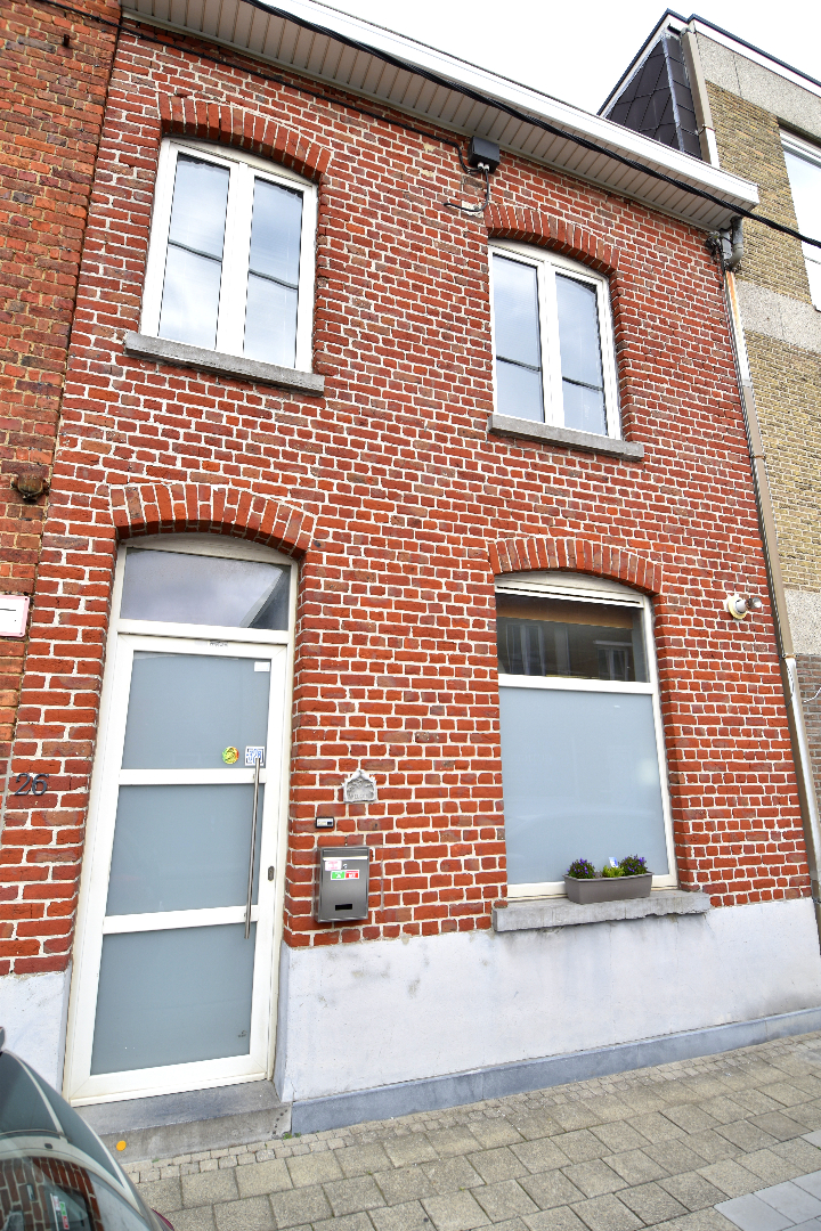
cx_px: 410
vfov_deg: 90.0
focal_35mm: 18
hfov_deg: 67.4
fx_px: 616
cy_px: 616
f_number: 5.6
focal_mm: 12
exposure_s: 1/125
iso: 100
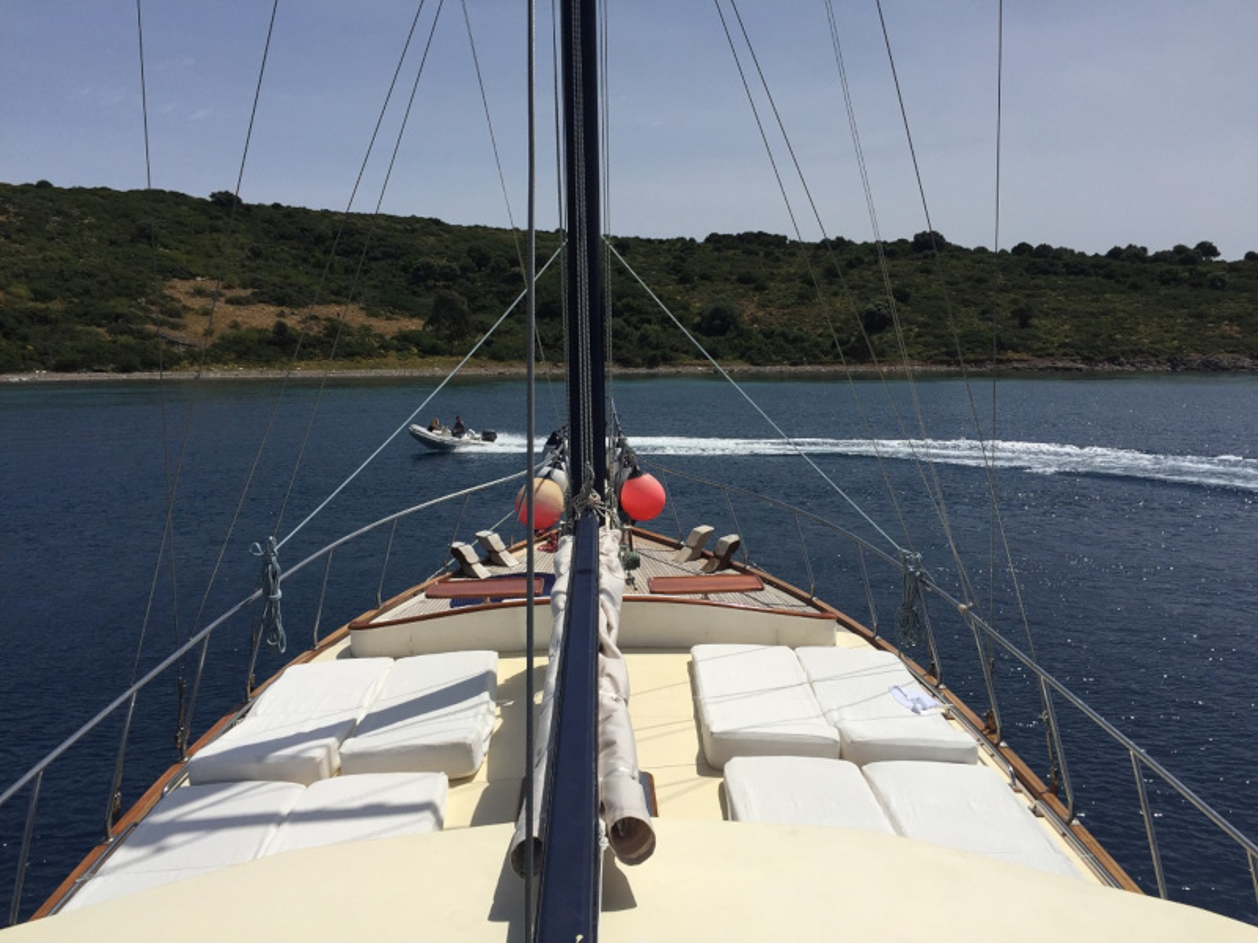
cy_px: 472
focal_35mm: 29
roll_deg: -0.8
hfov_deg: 61.7
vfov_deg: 48.2
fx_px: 1054
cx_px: 629
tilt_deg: -8.8
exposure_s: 1/6623
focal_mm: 4.15
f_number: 2.2
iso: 32
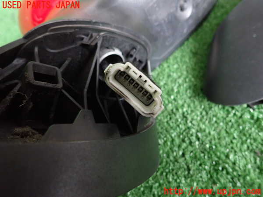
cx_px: 132
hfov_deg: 69.4
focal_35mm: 25
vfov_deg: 54.9
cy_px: 98
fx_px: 190
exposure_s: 1/30
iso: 800
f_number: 2
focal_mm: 4.5
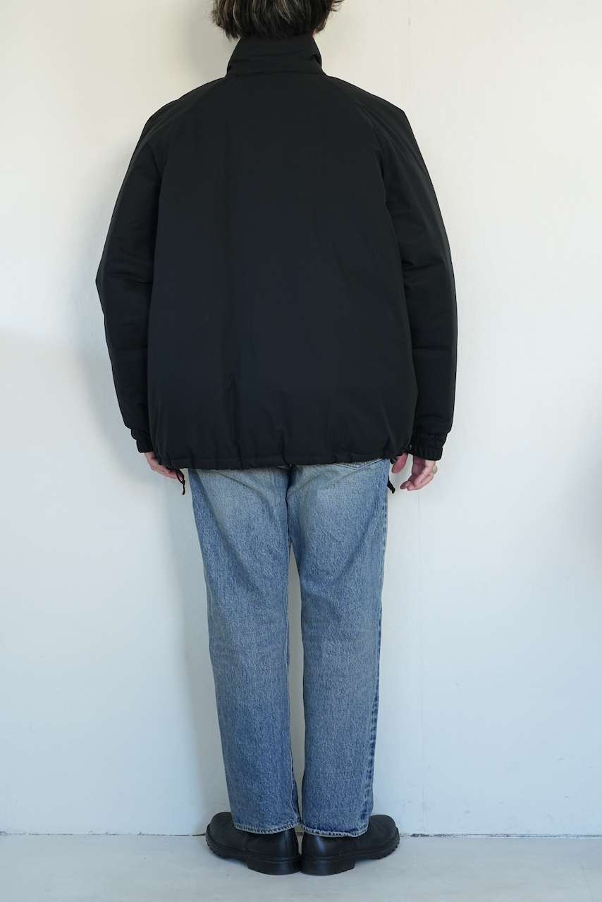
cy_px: 451
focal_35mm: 63
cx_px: 301
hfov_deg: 21.6
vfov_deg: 31.9
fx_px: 1579
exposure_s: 1/50
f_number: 6.3
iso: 1250
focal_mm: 63
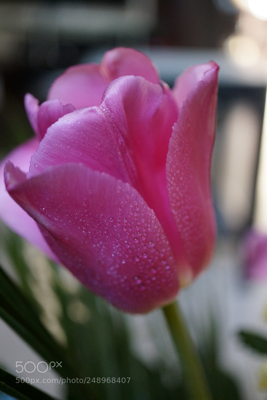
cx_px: 134
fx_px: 500
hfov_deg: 29.9
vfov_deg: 43.6
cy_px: 200
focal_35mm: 45
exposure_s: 1/160
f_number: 4
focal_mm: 30
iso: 2000
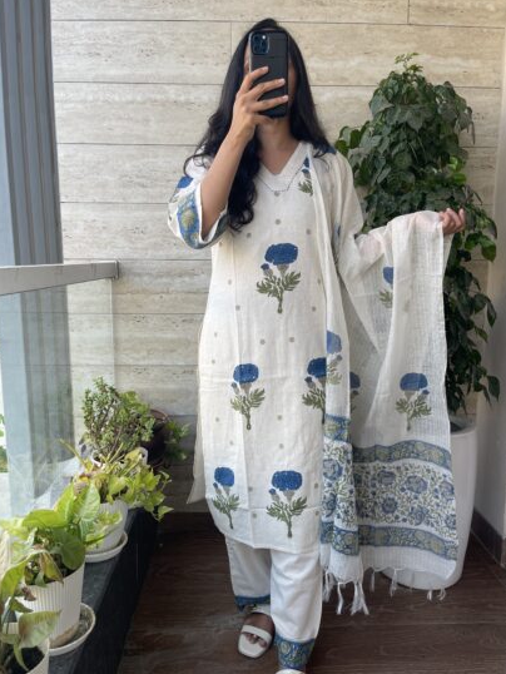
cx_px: 257
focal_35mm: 26
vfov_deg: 67.3
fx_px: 506
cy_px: 343
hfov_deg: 53.1
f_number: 1.6
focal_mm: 5.1
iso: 32
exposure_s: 1/345
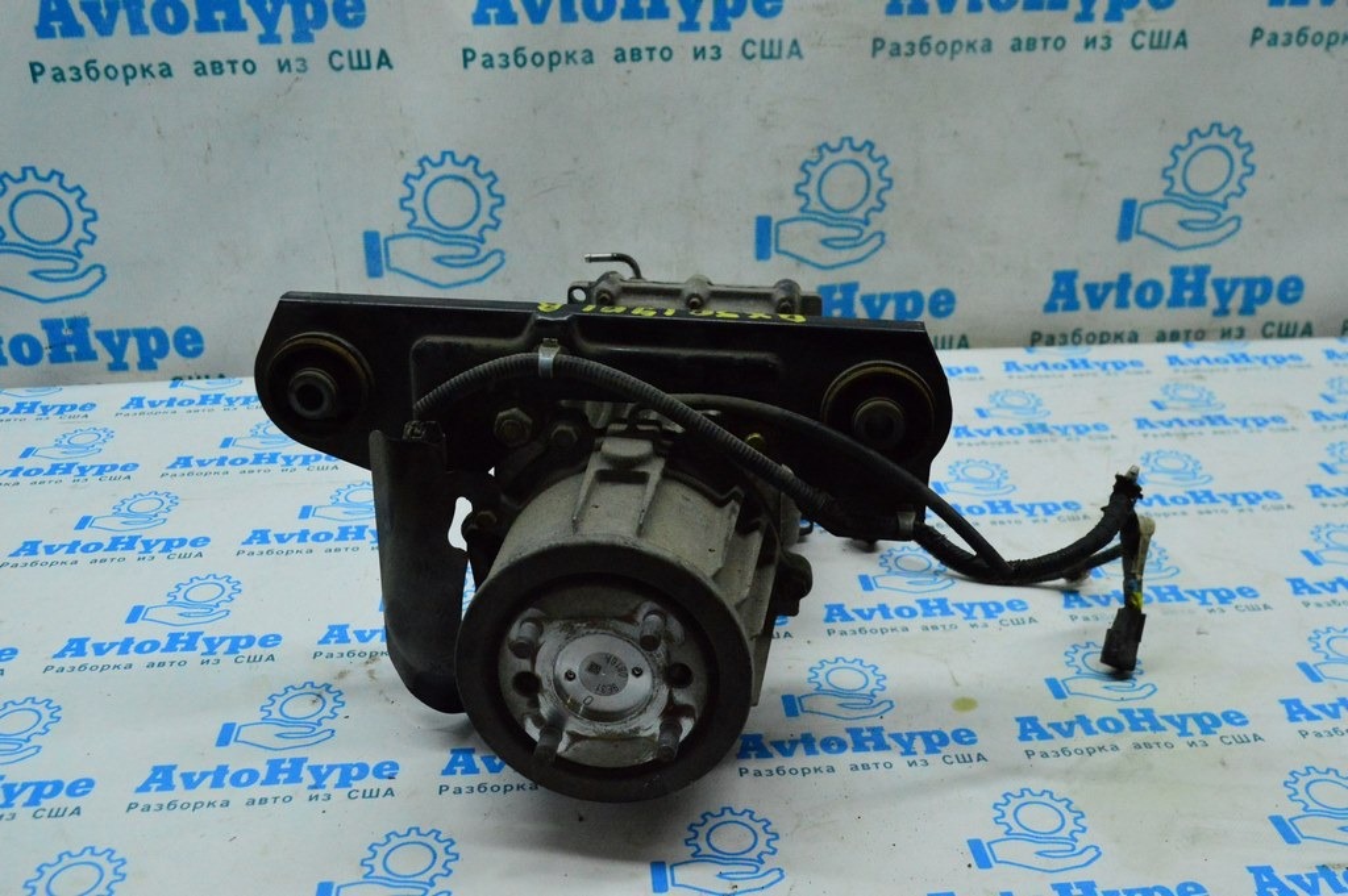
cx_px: 674
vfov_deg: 36.8
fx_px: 1347
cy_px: 448
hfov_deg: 53.2
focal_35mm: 36
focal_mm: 24
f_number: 6.3
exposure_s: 1/640
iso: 6400
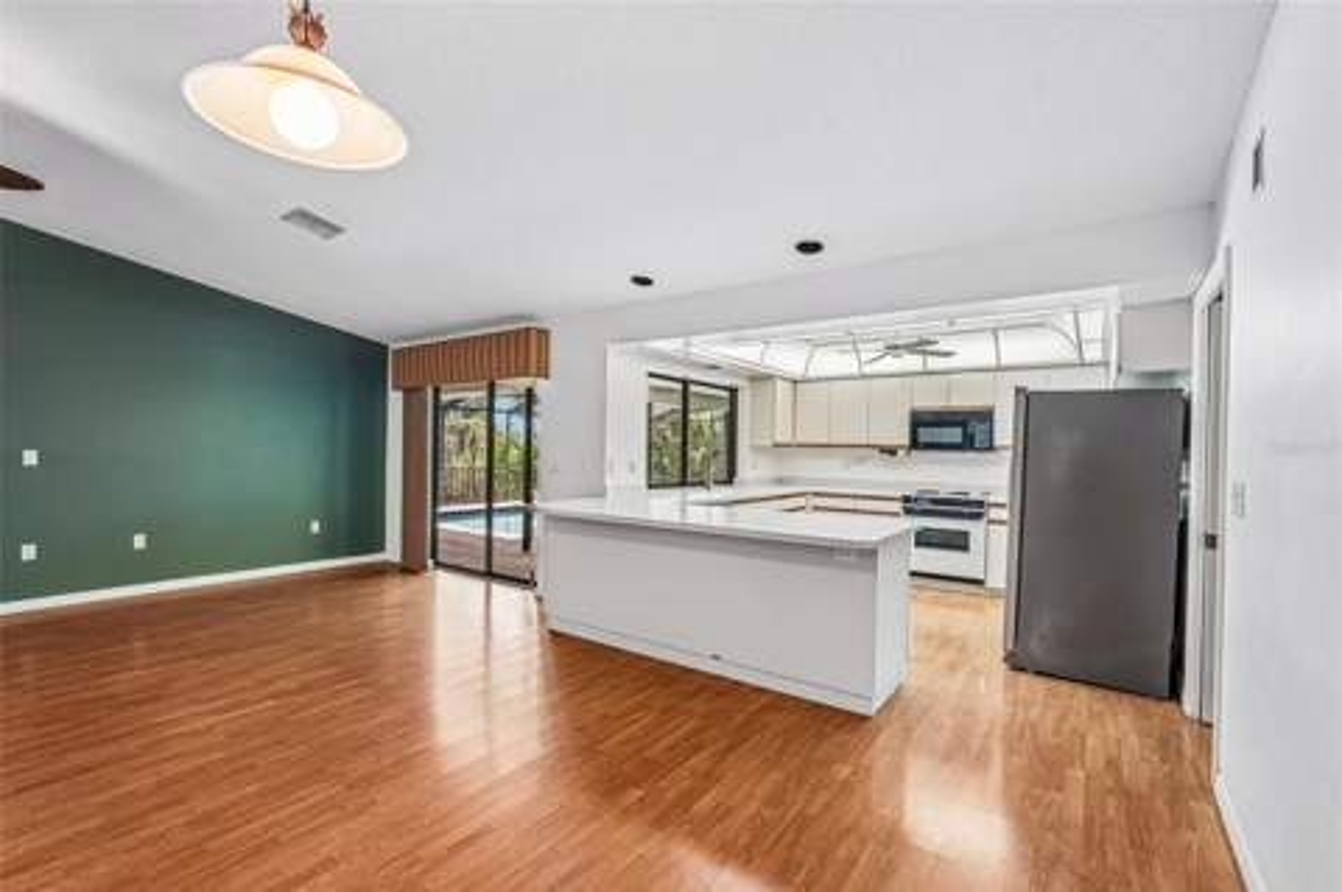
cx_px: 671
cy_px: 446
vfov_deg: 73.6
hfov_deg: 96.8
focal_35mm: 16
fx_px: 596
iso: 400
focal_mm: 16
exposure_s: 1/15
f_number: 8
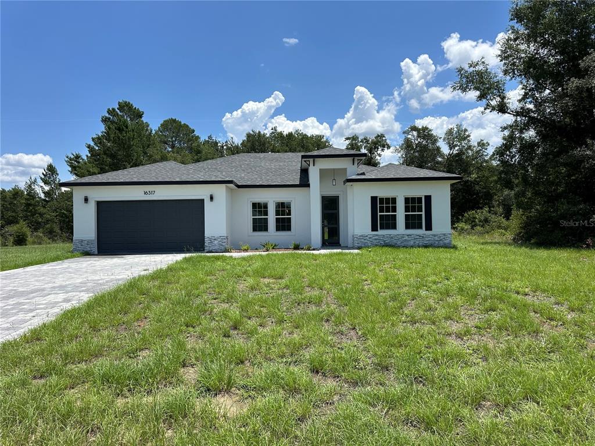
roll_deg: +0.7
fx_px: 413
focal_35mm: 24
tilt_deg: +1.9
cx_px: 298
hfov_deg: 71.6
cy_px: 223
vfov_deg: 56.8
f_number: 1.78
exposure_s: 1/5263
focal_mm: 6.86
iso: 80
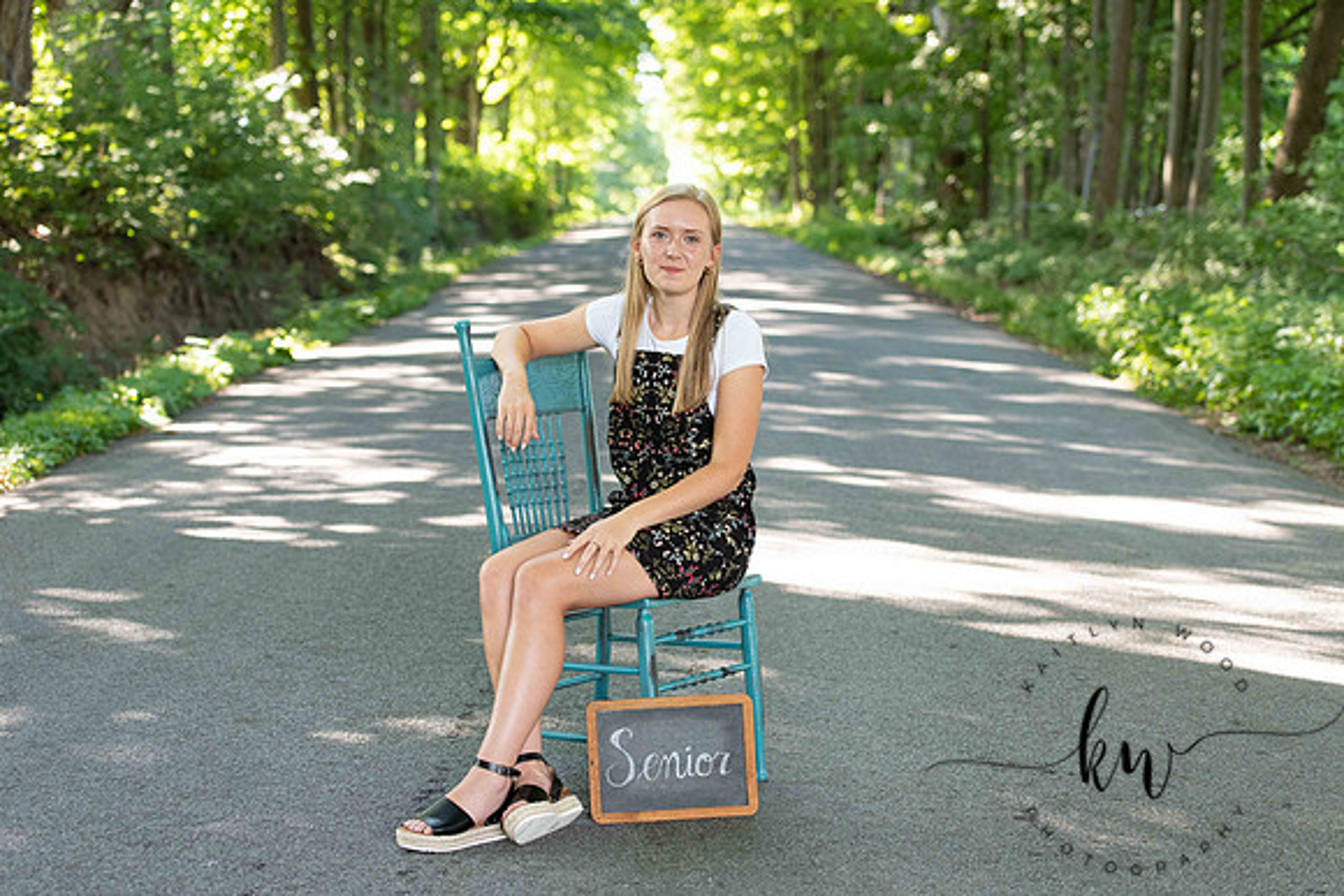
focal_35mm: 70
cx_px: 672
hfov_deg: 28.8
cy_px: 448
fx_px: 2614
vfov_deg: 19.5
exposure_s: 1/200
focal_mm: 70
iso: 640
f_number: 3.5
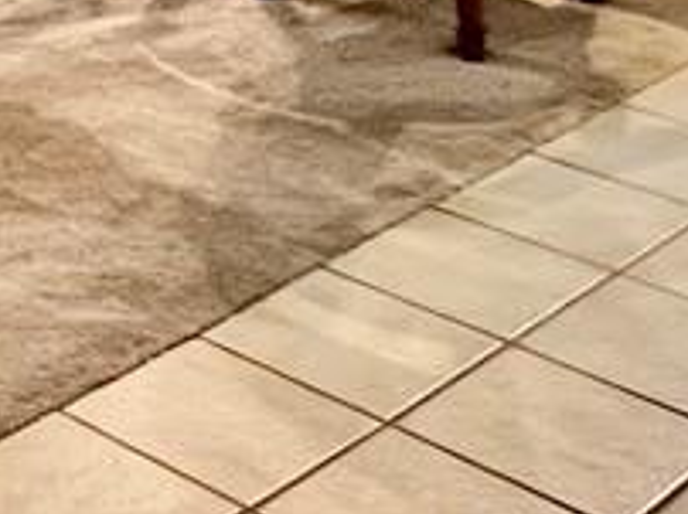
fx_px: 2045
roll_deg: +1.3
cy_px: -514
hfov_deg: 16.7
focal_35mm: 103
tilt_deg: -6.5
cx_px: -443
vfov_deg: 12.6
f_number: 1.8
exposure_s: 1/60
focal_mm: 1.57
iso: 400
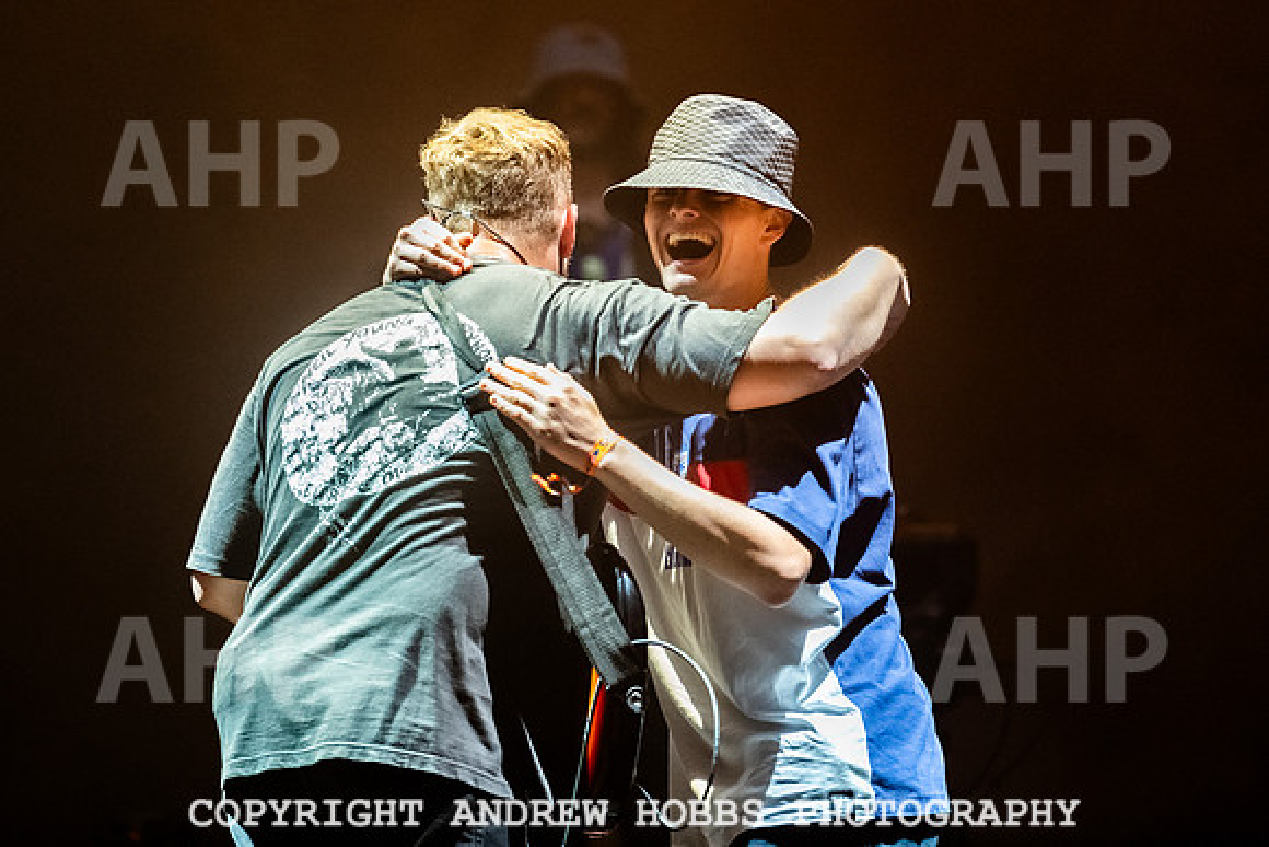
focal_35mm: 245
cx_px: 499
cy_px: 328
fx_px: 8633
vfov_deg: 5.6
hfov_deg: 8.4
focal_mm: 200
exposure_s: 1/400
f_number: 2.8
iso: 4000
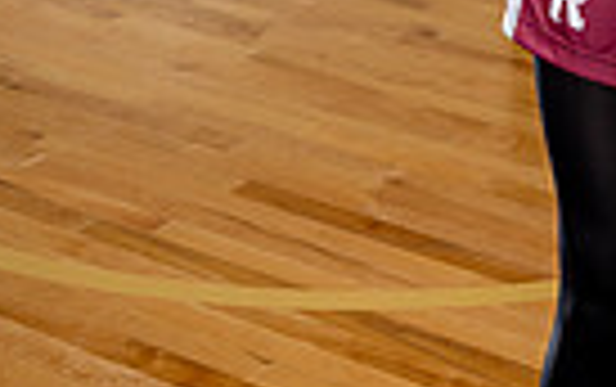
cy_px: -554
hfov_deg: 18.9
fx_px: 1799
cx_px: 616
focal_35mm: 107
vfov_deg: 10.5
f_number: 5.6
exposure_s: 1/200
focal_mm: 32
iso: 640
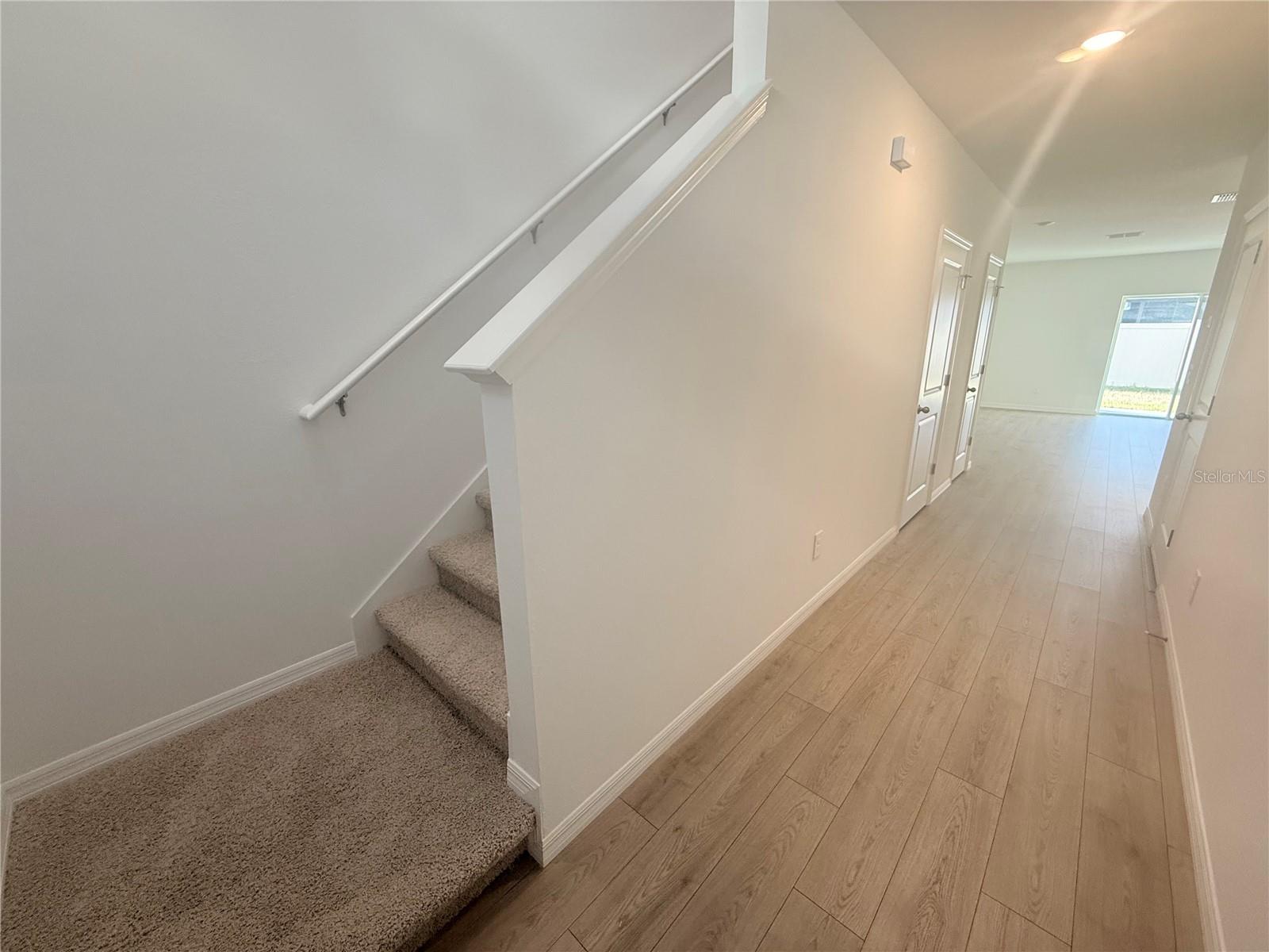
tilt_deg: -15.2
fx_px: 513
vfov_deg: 85.7
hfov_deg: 102.1
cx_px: 634
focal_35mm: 14
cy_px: 476
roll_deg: +0.4
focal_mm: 2.22
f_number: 2.2
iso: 200
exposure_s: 1/60
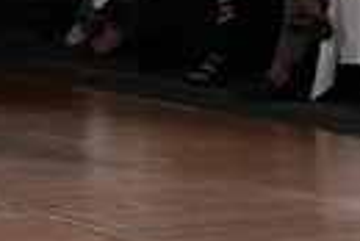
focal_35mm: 370
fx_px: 3704
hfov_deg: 5.4
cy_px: -82
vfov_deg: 3.7
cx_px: 786
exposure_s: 1/400
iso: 4000
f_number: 4
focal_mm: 83
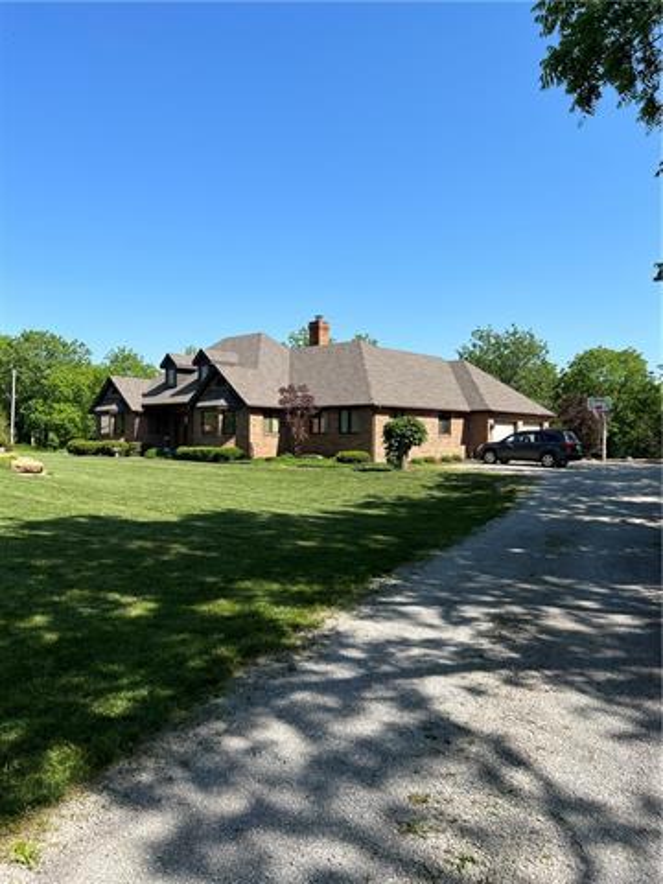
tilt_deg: +0.3
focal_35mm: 26
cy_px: 442
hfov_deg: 53.1
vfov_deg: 67.3
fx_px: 664
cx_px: 332
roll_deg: -0.2
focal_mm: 5.7
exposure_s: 1/2994
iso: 50
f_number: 1.5
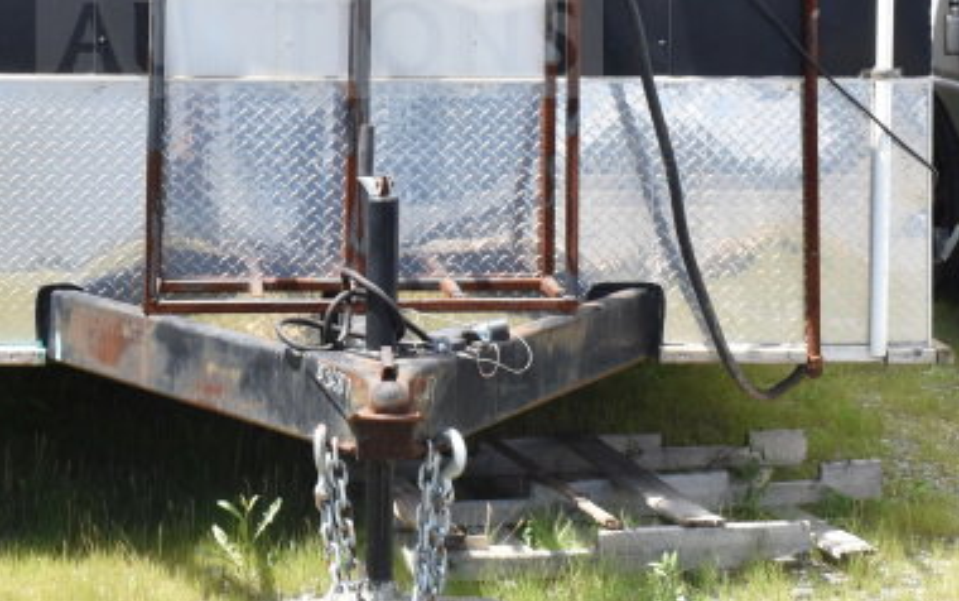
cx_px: 318
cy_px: -102
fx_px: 2694
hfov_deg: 20.1
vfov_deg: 12.5
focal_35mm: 103
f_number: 8
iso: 200
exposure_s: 1/250
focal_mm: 28
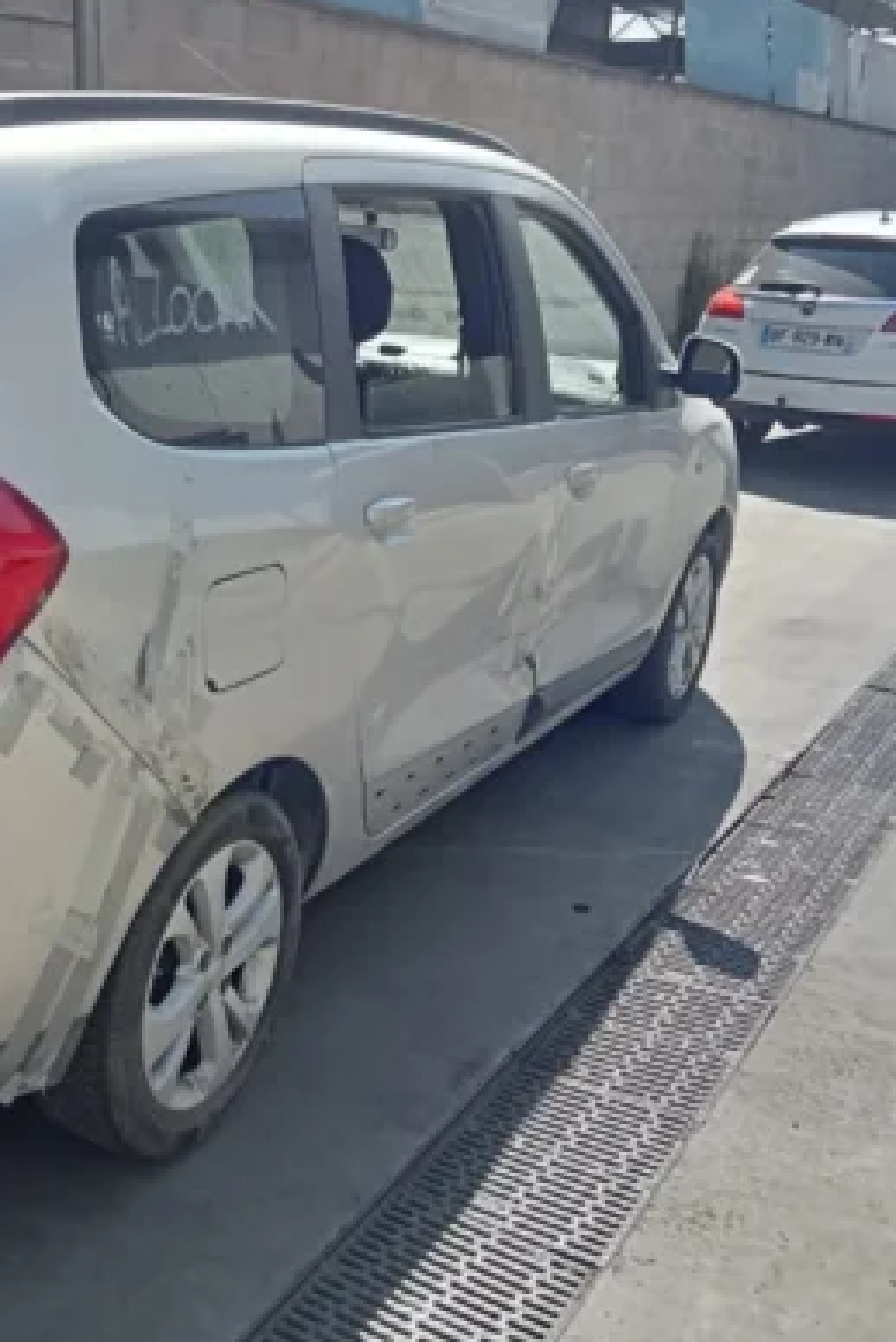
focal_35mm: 45
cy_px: 591
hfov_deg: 28.5
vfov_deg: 43.5
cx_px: 55
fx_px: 1678
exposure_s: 1/577
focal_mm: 3.46
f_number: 2.2
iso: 100
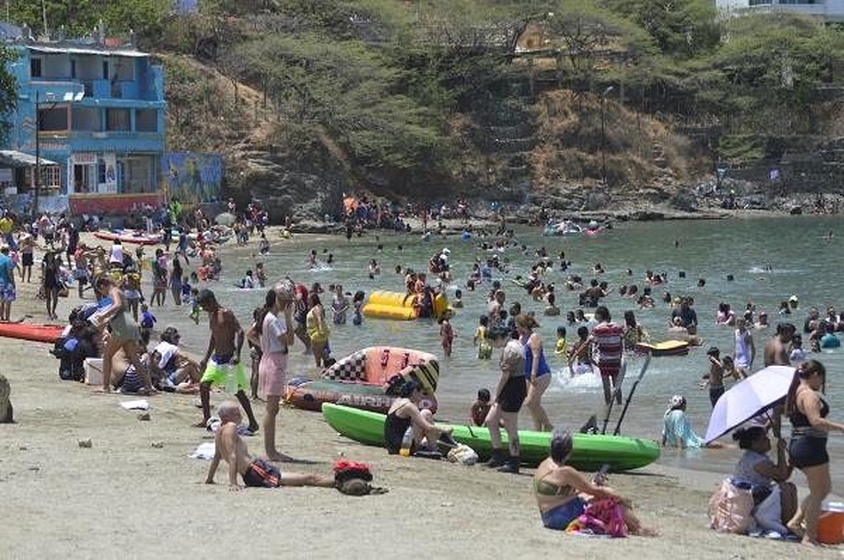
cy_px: 280
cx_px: 422
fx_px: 2984
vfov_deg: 10.7
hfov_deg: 16.1
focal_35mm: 128
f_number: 5.6
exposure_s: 1/4000
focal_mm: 85
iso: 640
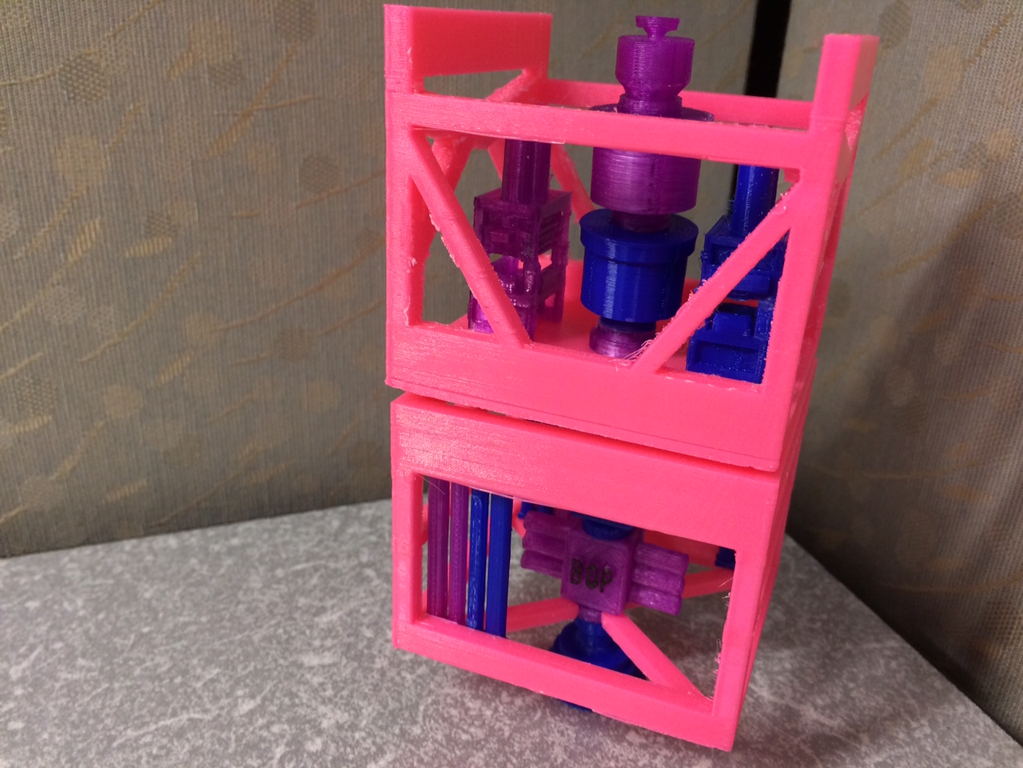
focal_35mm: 29
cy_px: 384
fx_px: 857
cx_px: 512
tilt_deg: -24.4
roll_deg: -1.1
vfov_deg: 48.2
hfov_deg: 61.7
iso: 100
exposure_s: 1/30
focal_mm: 4.15
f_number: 2.2
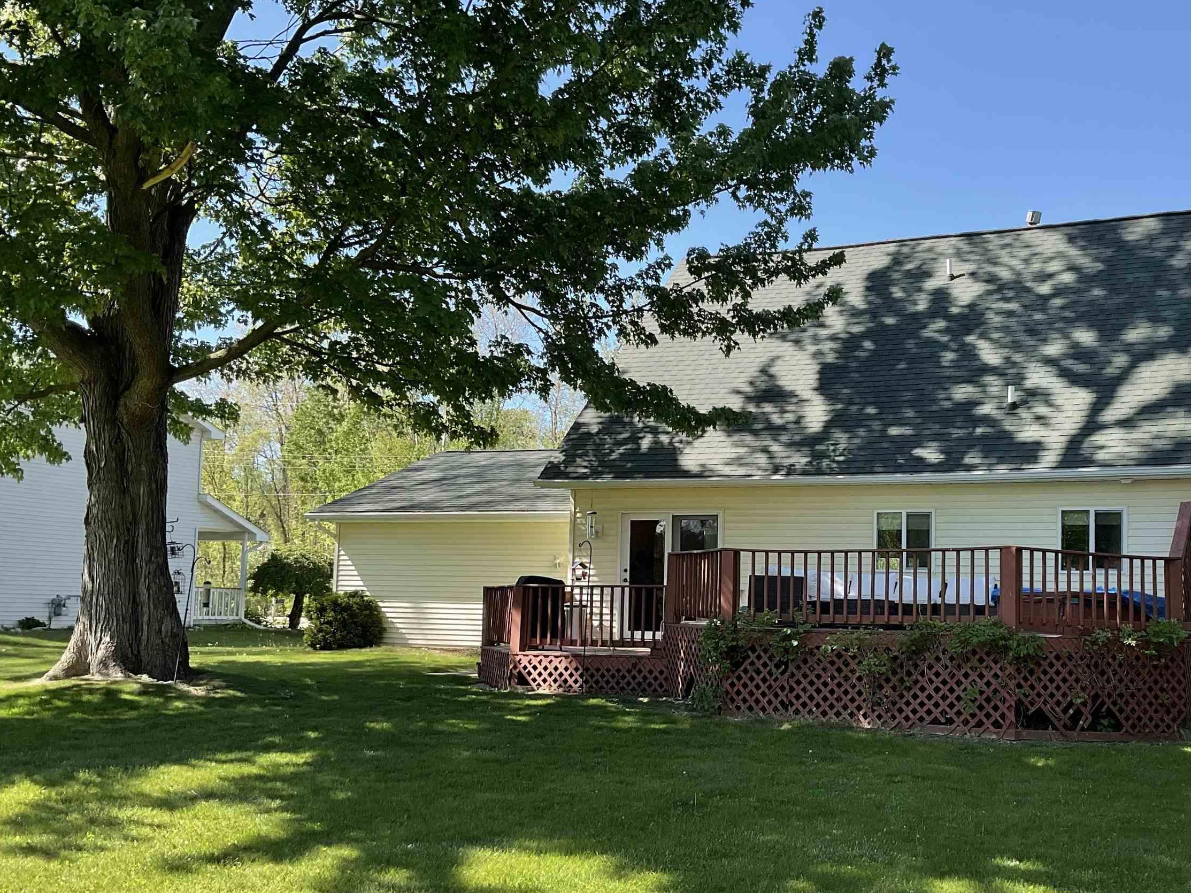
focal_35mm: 40
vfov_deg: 35.9
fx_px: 1376
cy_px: 497
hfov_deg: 46.2
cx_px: 782
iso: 16
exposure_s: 1/593
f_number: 1.8
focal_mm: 3
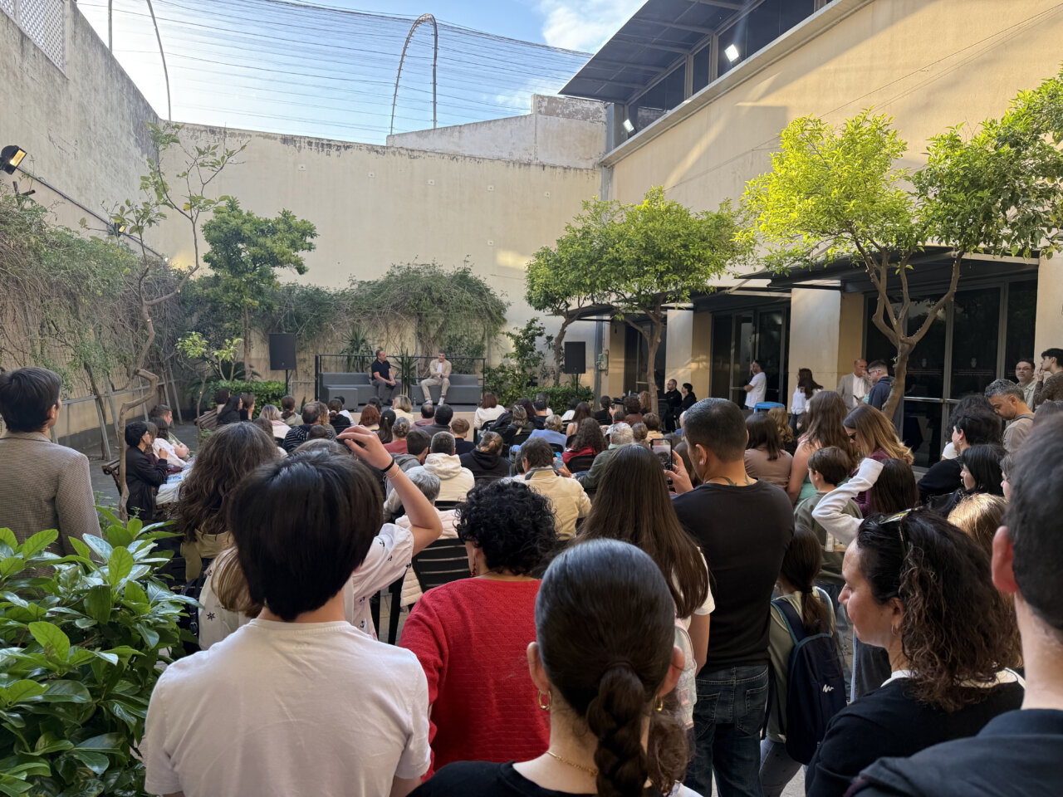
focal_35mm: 24
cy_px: 398
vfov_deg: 56.8
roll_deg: -0.6
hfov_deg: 71.6
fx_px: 737
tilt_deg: -2.4
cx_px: 532
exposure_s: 1/459
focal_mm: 6.76
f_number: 1.78
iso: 80
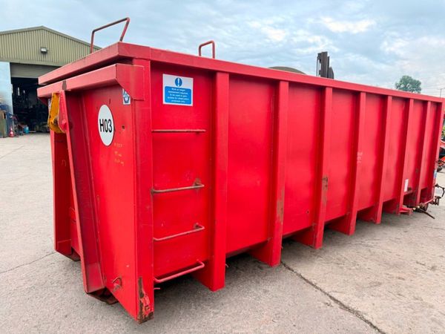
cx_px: 222
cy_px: 167
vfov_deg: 56.8
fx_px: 309
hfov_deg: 71.6
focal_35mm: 24
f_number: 1.78
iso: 80
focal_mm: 6.76
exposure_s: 1/245
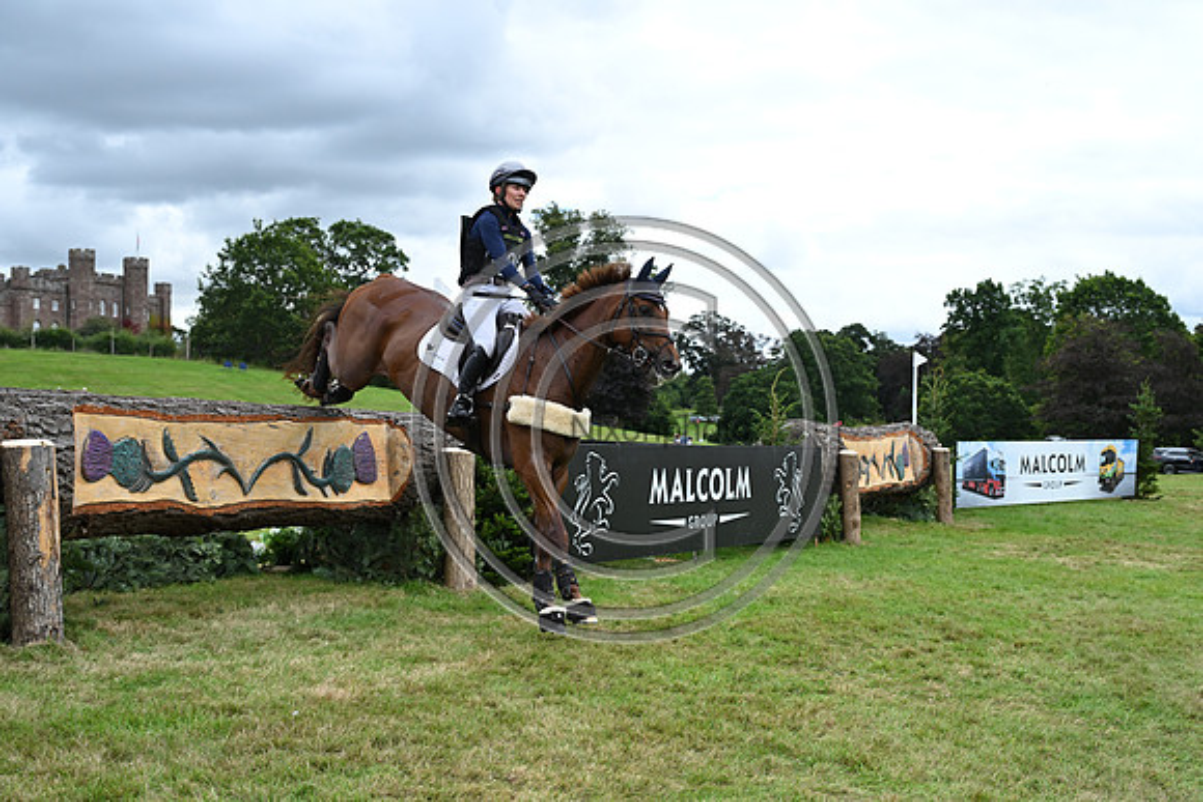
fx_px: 1671
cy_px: 401
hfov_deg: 39.6
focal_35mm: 50
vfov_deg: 27.0
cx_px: 602
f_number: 5.6
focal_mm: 50
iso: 560
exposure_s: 1/1250
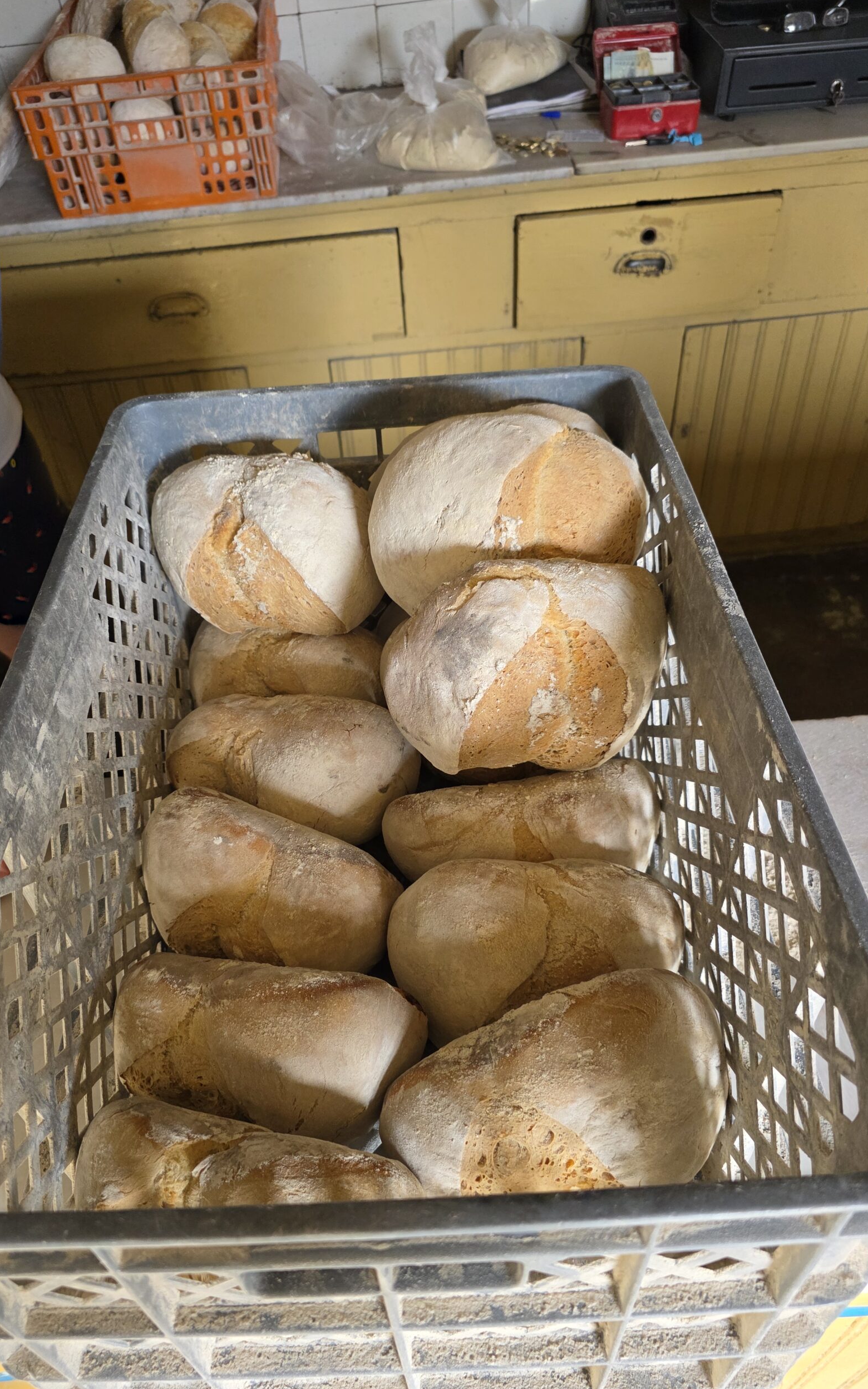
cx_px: 417
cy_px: 706
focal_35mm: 25
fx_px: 947
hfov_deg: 49.3
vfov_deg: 72.5
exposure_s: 1/120
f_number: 1.7
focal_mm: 6.3
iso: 200
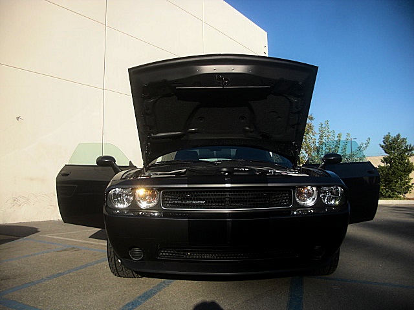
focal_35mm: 36
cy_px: 155
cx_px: 207
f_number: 2.8
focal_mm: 6.3
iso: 50
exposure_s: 1/800
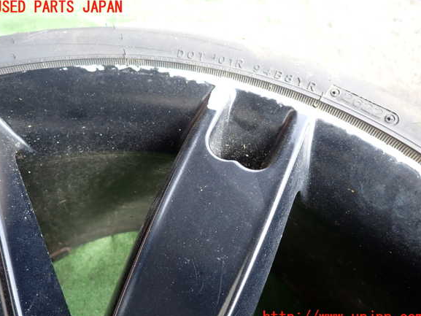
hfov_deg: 67.3
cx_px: 209
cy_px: 163
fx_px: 316
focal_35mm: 26
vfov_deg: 53.1
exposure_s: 1/125
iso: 125
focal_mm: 4.5
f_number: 2
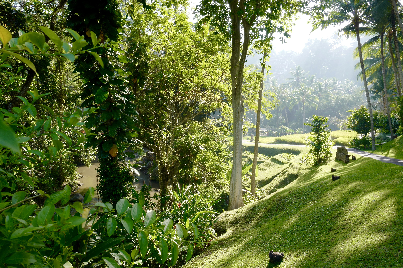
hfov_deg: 65.5
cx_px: 202
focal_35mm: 28
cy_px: 134
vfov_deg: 46.4
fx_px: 313
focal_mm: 28
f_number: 16
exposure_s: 1/60
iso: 640
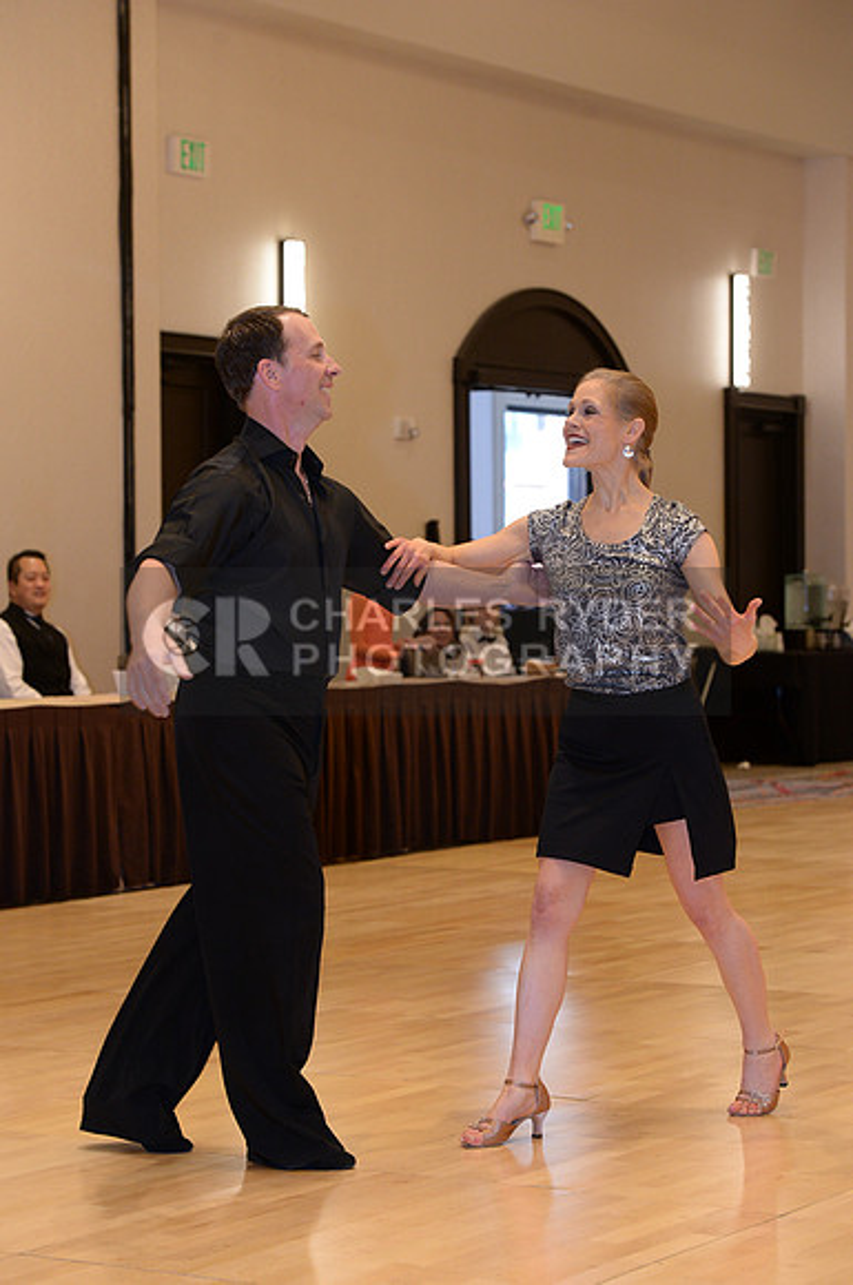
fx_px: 3279
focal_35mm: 92
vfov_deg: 22.2
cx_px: 426
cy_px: 642
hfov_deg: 14.8
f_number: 5
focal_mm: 92
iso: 2000
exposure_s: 1/250
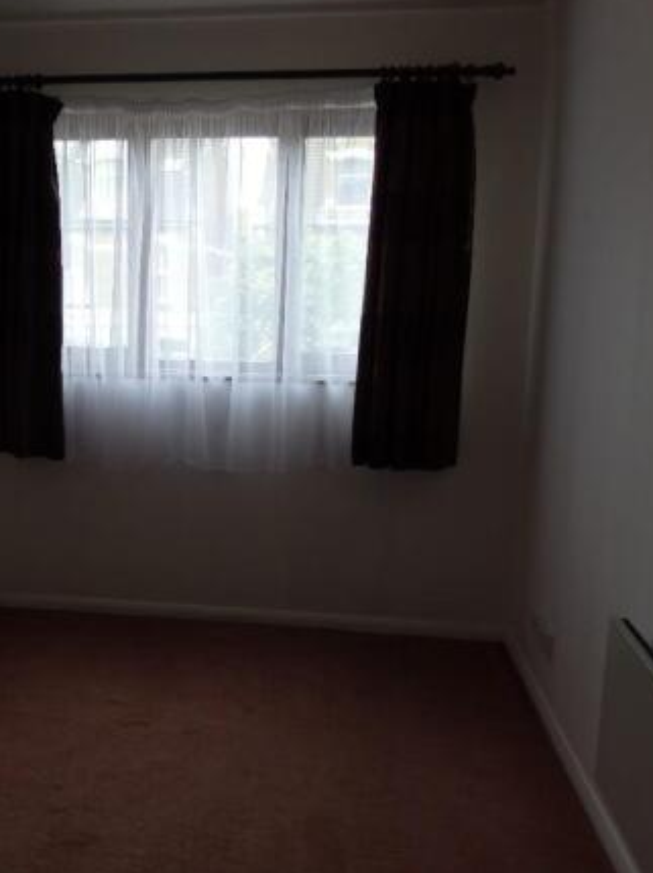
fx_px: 856
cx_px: 200
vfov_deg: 54.0
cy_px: 430
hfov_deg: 41.0
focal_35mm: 34
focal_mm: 4.5
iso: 100
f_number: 3
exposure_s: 1/60
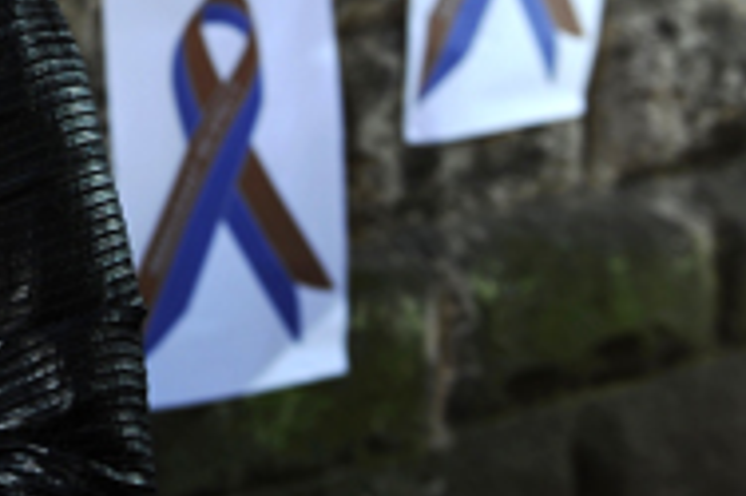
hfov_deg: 17.6
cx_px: -286
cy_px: -93
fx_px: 2215
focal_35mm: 107
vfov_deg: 12.5
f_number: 4
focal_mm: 35
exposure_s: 1/100
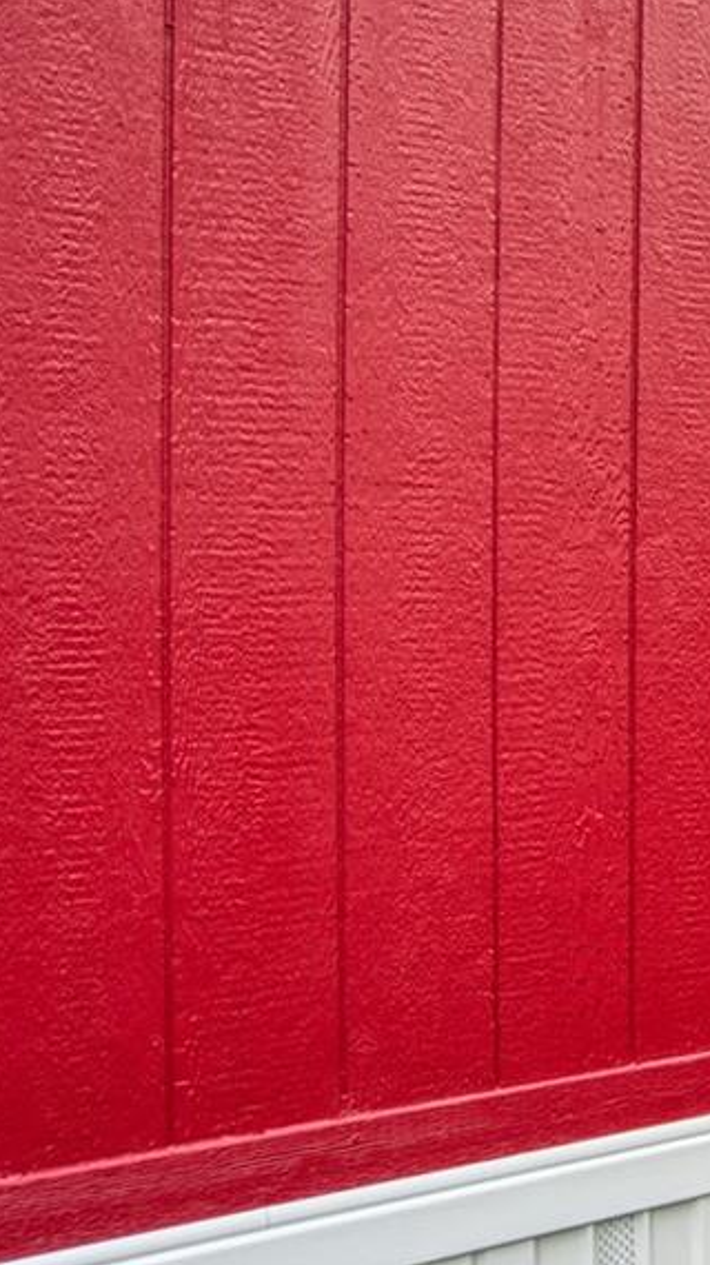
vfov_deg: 41.3
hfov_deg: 18.4
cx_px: 1300
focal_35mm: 50
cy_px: 639
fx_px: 1676
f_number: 4
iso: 500
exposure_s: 1/500
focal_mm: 17
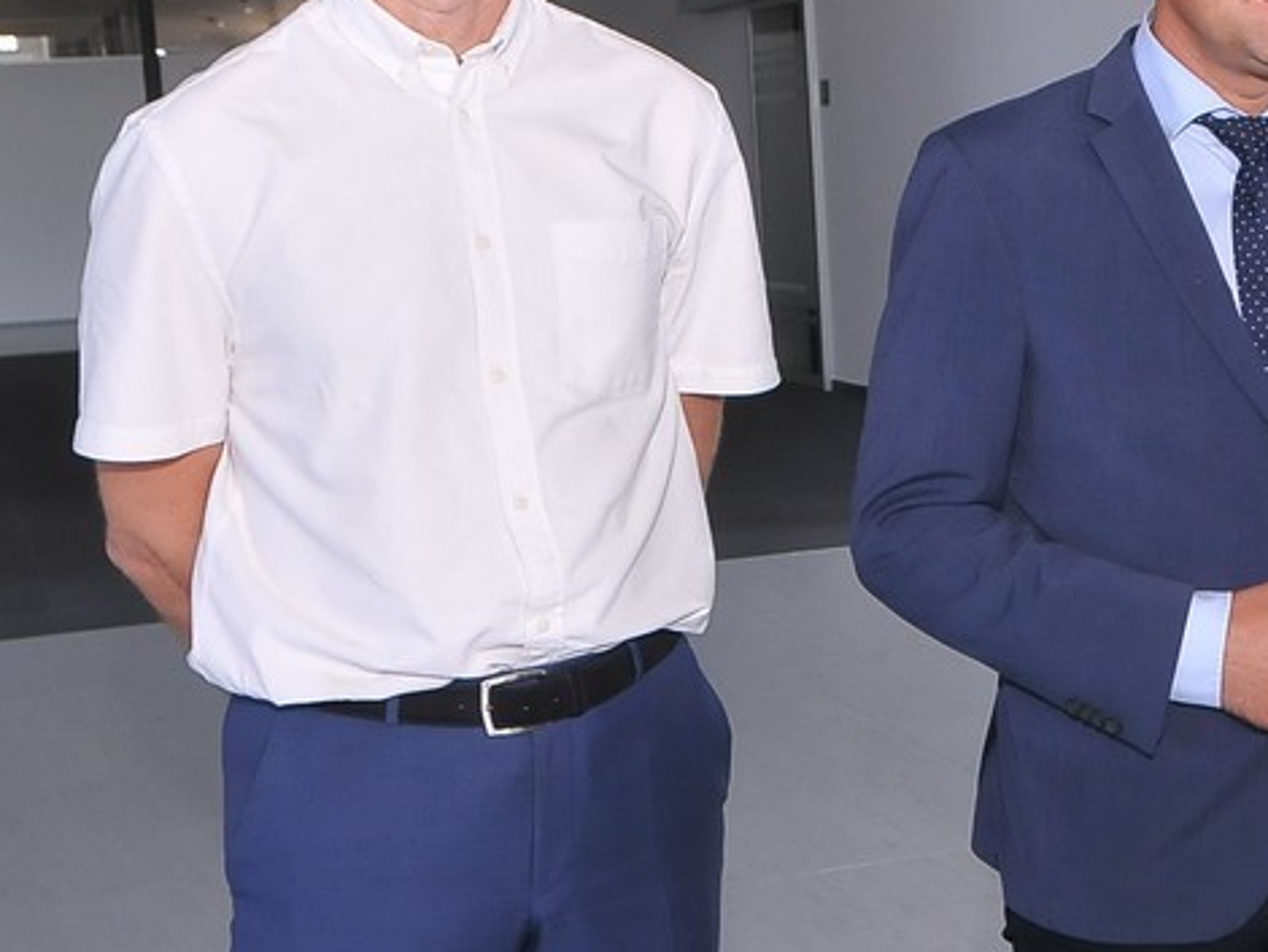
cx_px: 1033
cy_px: 405
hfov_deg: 27.5
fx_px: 2529
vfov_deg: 21.3
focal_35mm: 69
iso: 800
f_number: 7.1
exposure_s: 1/60
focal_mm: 22
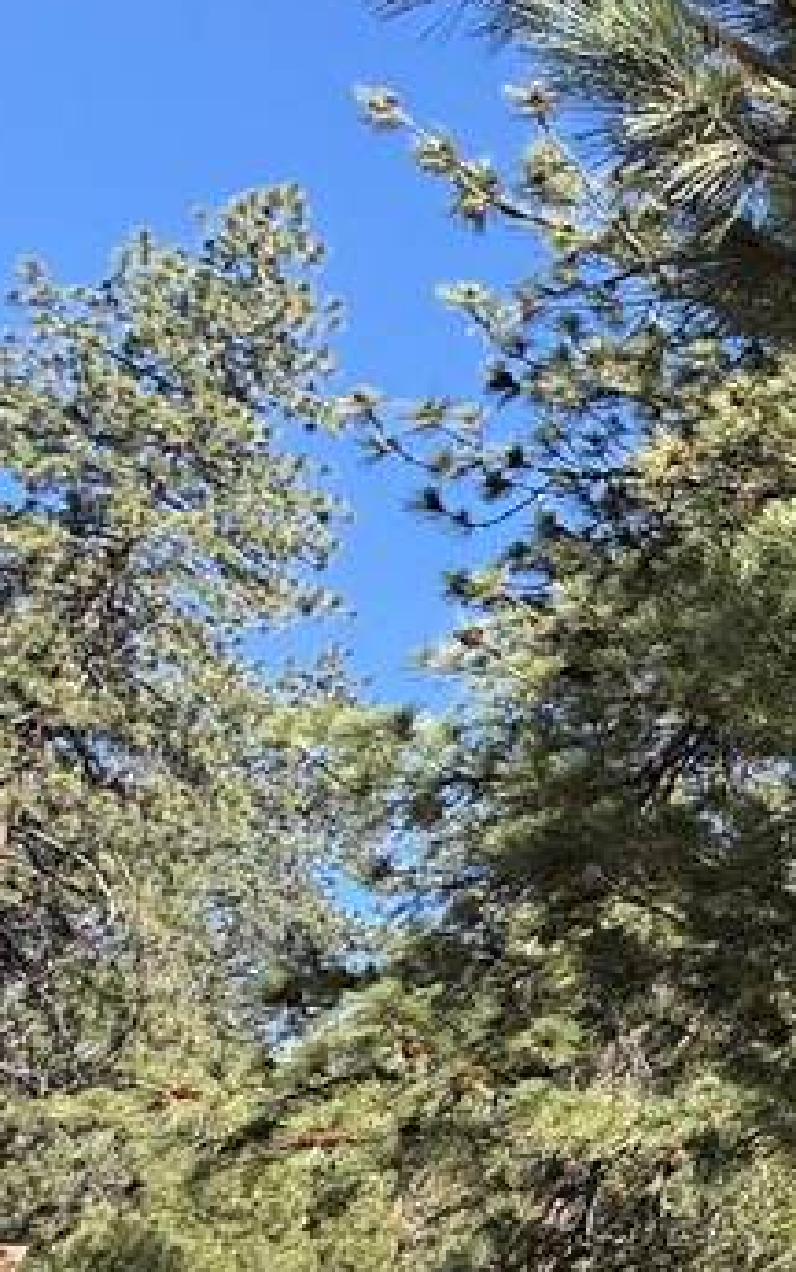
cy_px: 866
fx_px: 1525
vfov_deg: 44.5
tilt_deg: +20.3
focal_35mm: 44
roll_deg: -2.4
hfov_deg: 17.6
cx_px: 1684
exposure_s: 1/527
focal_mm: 2.22
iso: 64
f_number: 2.2
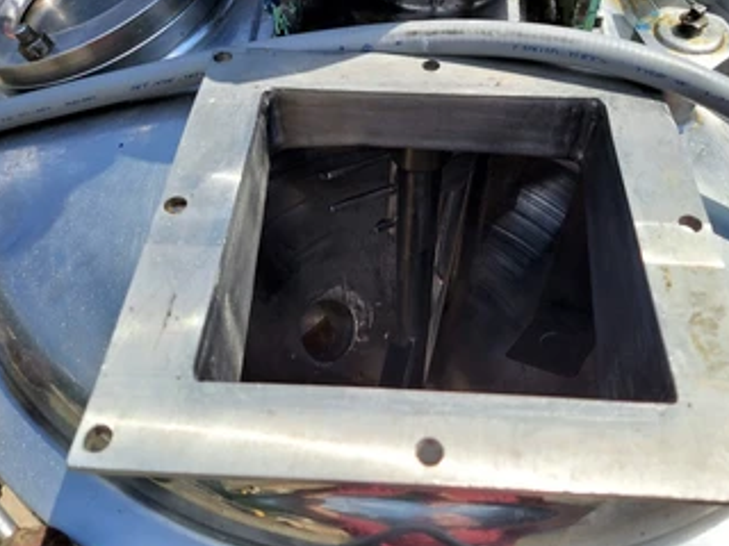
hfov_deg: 59.9
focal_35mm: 30
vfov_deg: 46.6
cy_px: 230
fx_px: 632
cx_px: 378
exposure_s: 1/2382
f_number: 1.8
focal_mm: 5.23
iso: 50
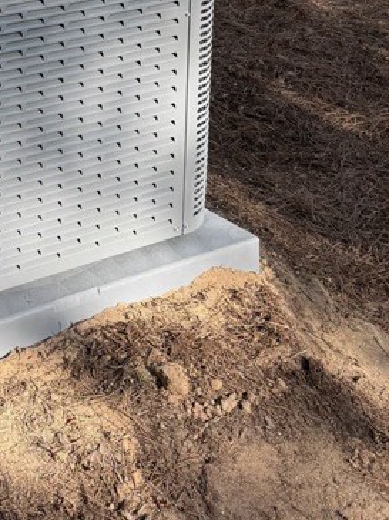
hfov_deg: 17.0
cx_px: -182
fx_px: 1186
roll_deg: +2.2
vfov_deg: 22.5
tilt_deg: -9.6
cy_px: -124
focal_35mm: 79
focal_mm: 6.76
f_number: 1.78
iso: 80
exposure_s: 1/580
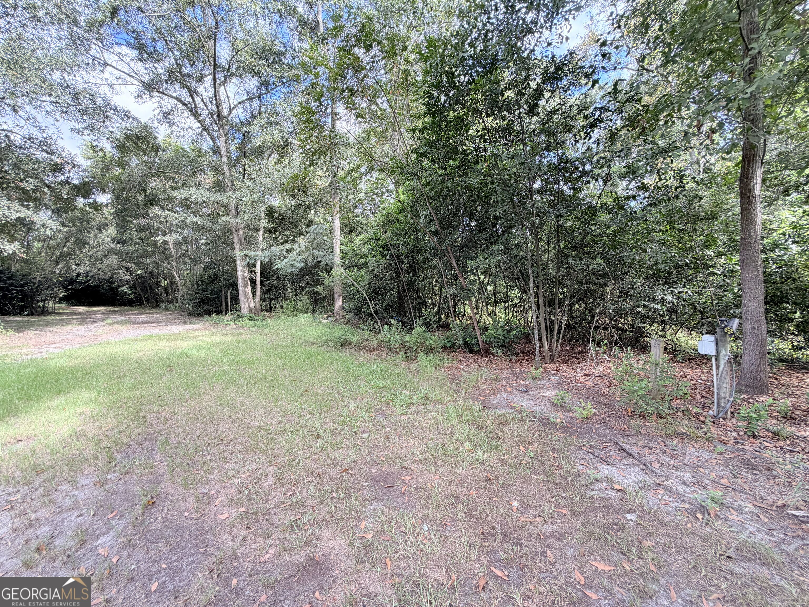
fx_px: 327
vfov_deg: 85.7
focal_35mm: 14
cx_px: 404
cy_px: 304
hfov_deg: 102.1
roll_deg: +1.8
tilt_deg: -3.7
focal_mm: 2.22
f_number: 2.2
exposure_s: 1/142
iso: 50
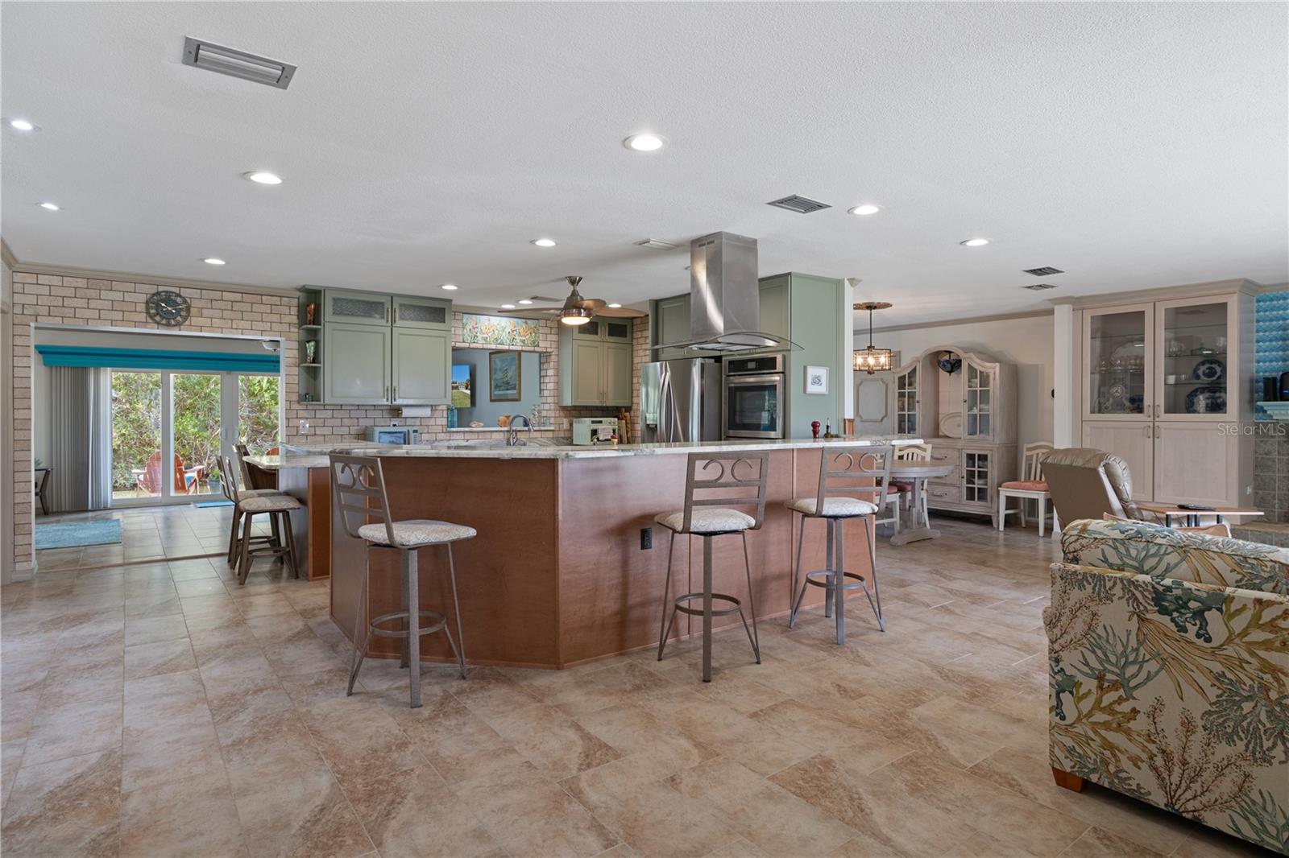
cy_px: 429
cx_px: 644
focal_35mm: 20
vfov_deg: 63.2
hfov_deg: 85.4
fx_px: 698
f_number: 8
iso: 250
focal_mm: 13
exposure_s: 1/1.67
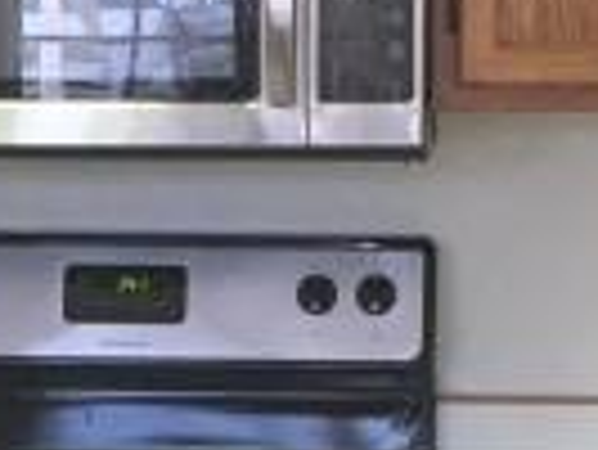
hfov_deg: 8.9
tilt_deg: -10.9
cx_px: 225
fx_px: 3856
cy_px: 760
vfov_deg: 6.5
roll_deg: -0.4
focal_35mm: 223
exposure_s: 1/30
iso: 64
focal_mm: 4.15
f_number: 2.2
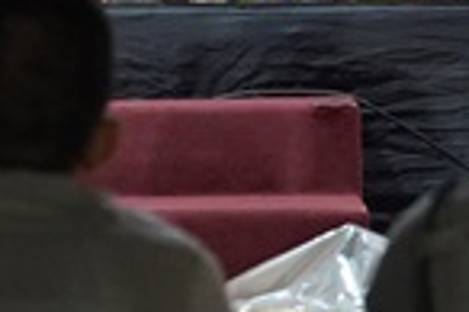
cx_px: -164
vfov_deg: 2.7
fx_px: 6533
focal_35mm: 502
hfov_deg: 4.1
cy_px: -150
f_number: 2.8
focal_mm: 70
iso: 3200
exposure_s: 1/125
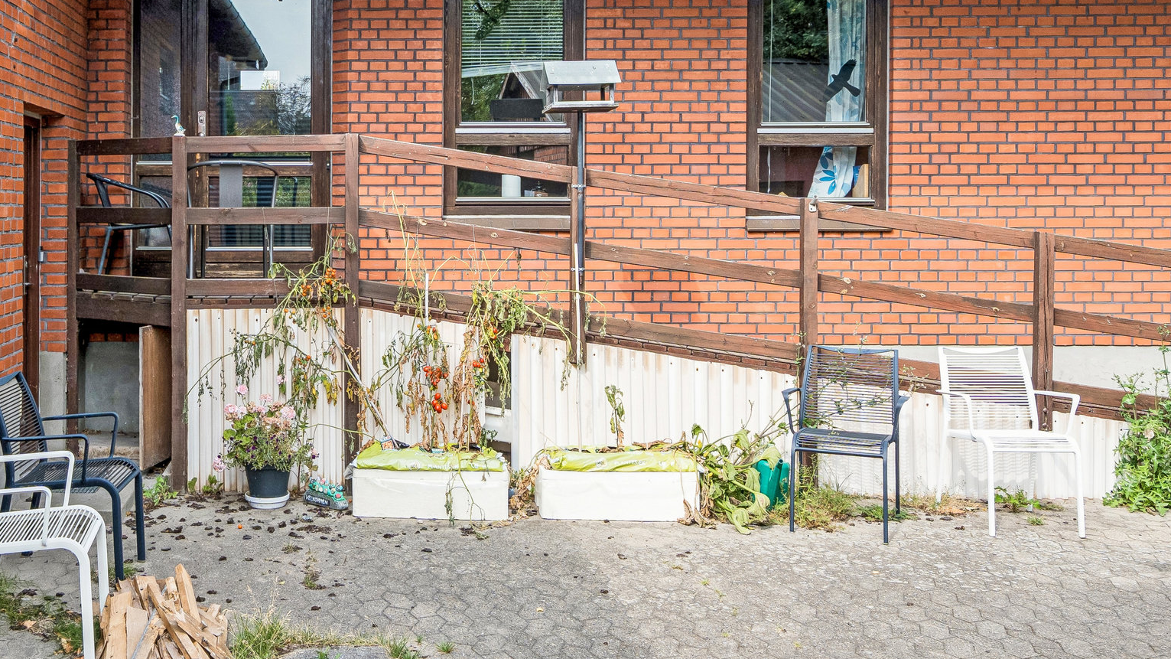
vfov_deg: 30.0
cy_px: 172
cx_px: 319
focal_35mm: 39
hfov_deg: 49.9
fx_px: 1211
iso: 320
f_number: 10
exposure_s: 1/160
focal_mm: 19
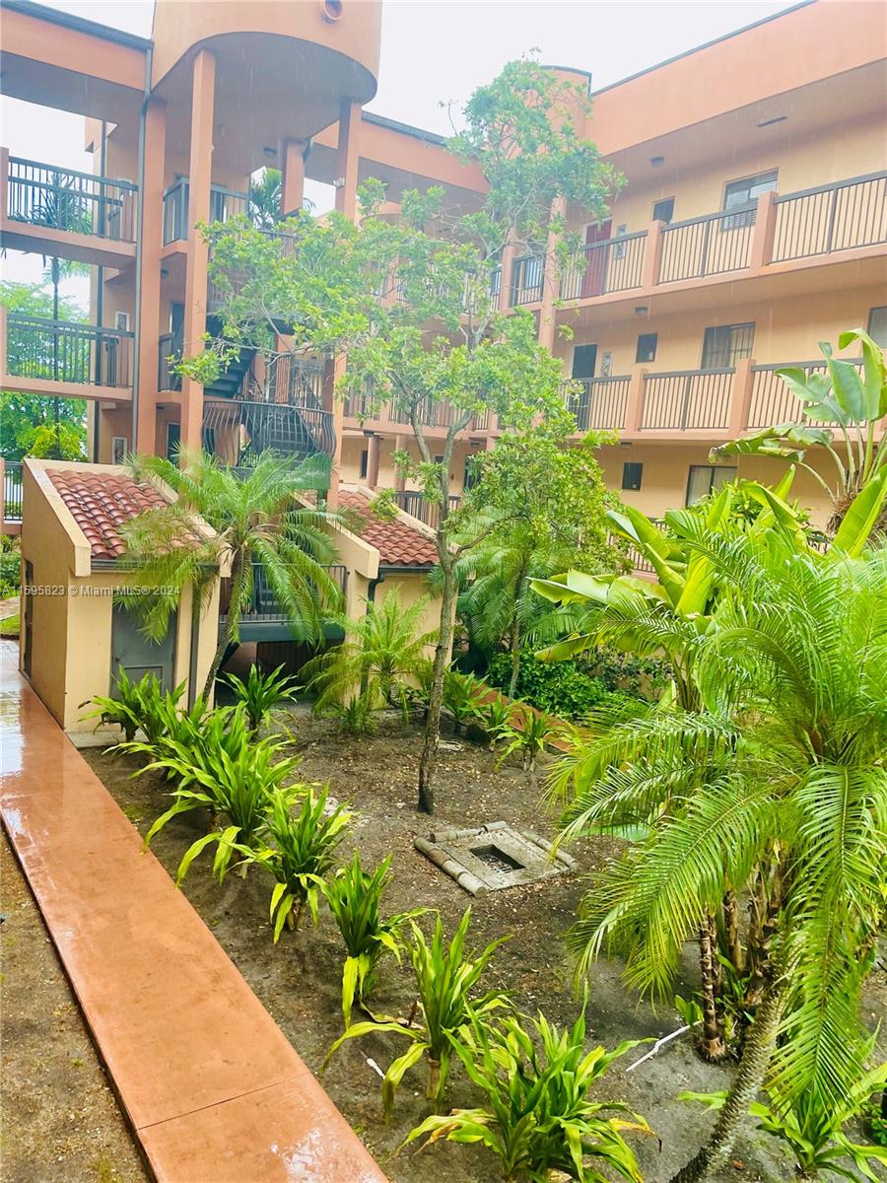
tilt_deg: -5.8
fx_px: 888
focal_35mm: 26
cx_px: 444
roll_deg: -1.8
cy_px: 592
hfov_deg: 53.1
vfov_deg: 67.3
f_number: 1.6
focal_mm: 4.2
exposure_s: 1/121
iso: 40
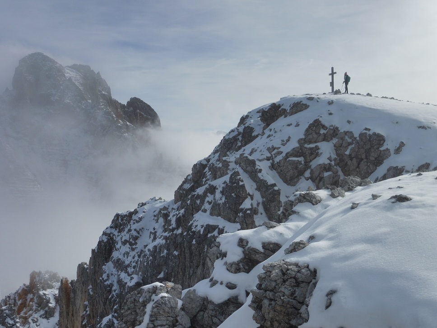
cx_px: 218
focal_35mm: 47
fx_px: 593
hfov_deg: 40.4
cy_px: 164
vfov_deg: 30.9
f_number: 5
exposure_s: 1/1300
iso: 100
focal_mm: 8.5
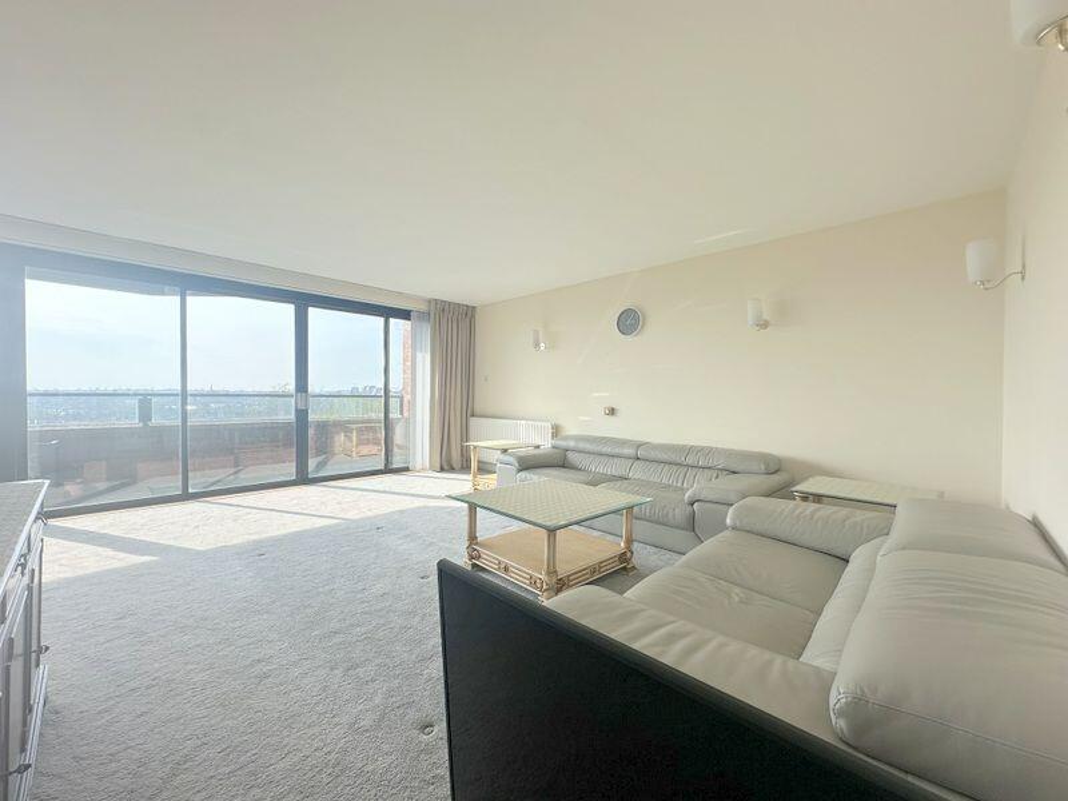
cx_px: 534
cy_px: 400
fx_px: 432
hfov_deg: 102.1
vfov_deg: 85.7
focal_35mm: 14
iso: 40
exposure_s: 1/445
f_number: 2.2
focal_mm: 2.22
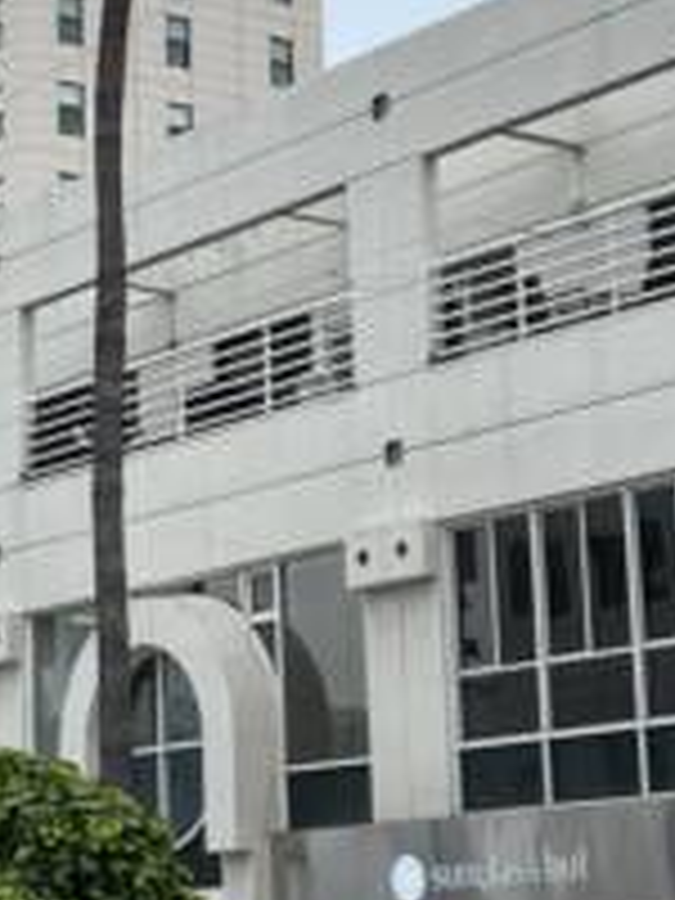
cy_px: 324
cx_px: -88
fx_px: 3042
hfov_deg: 12.4
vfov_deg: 16.8
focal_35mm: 117
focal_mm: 5.7
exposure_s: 1/1135
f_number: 1.5
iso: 50
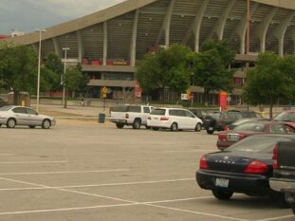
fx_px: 716
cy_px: 12
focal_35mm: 84
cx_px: 121
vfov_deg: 17.2
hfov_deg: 23.3
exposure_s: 1/144
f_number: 4.9
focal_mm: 5.7
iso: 50
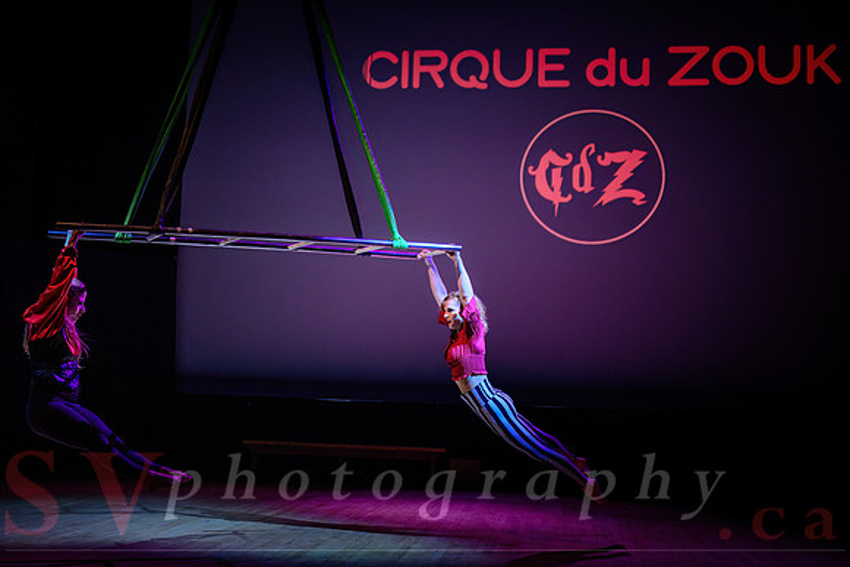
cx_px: 396
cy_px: 303
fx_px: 1050
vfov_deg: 30.2
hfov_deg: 44.0
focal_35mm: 44
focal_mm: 40
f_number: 2.8
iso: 1250
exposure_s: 1/160
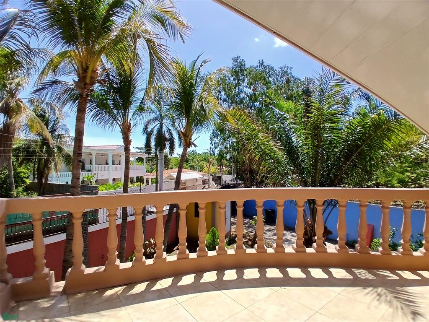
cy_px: 161
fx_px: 211
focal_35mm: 17
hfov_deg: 91.0
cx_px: 214
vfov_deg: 74.7
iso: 50
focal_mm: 1.4
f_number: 2.2
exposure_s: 1/1199
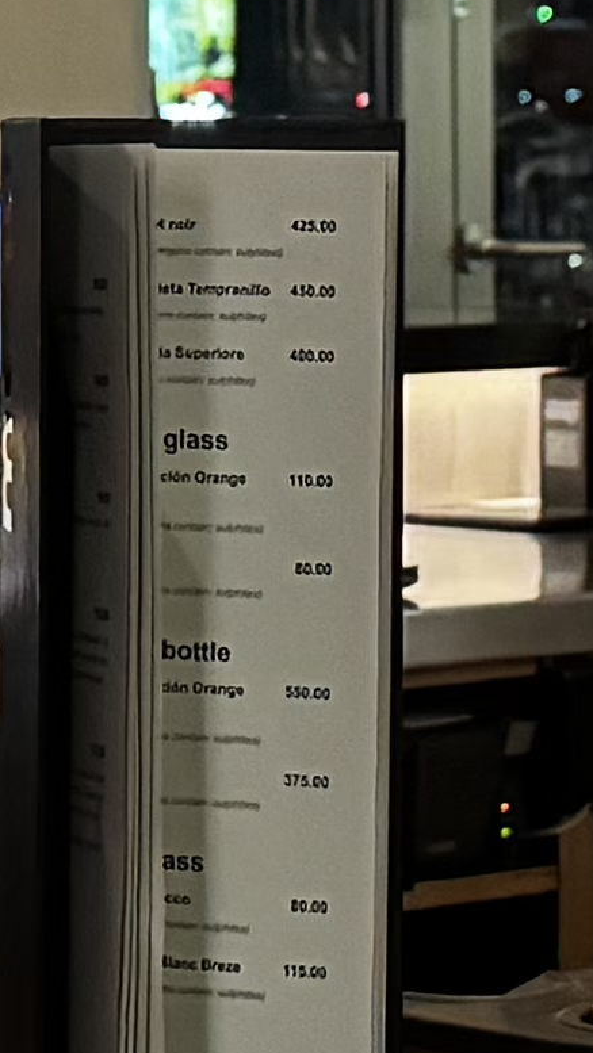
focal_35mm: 192
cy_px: 237
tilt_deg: -1.7
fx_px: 5364
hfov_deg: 6.3
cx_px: 74
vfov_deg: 11.2
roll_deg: -0.1
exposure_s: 1/31
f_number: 1.78
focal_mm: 6.76
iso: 1000
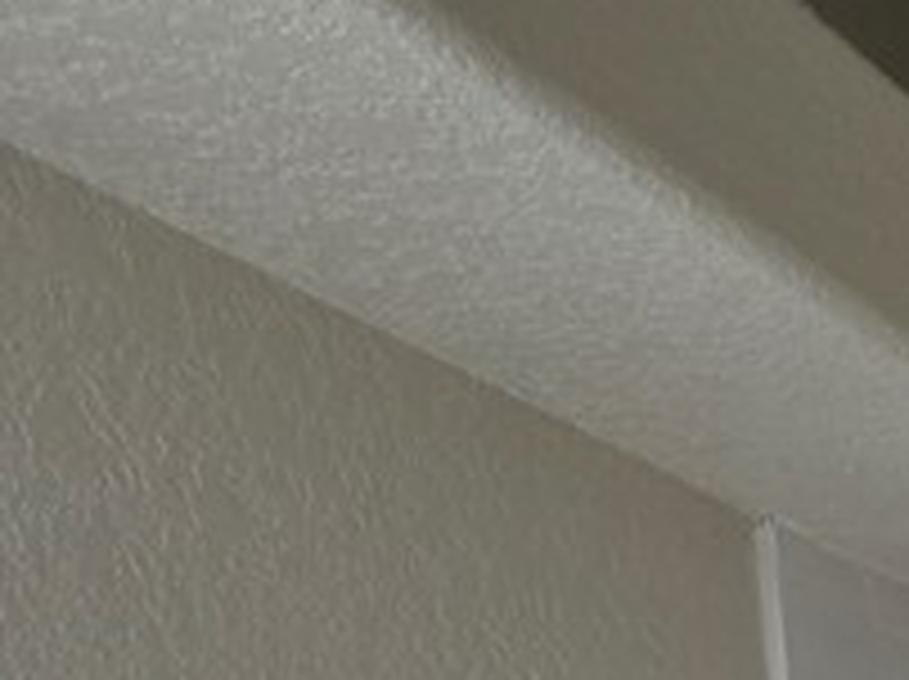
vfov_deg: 15.1
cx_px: 1800
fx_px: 1731
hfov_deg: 18.9
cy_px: 1554
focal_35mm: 66
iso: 320
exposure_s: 1/120
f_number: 1.9
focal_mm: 2.2
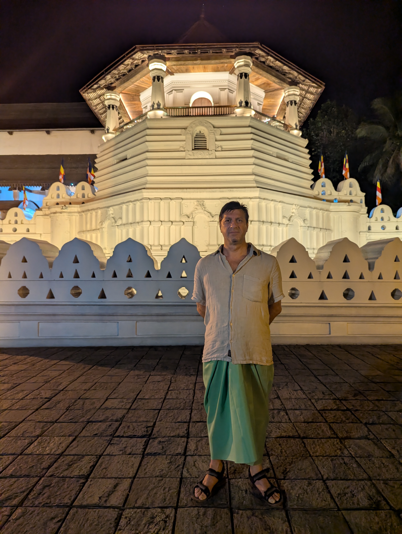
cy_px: 267
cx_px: 201
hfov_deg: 56.9
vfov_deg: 71.5
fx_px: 371
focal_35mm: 24
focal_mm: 6.81
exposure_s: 1/25
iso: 195
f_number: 1.85
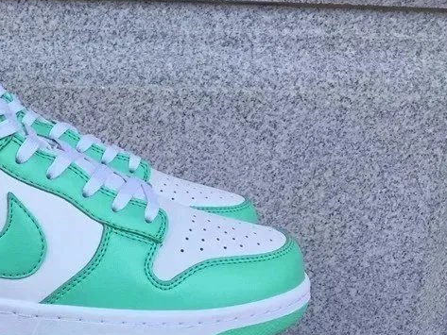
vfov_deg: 24.1
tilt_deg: -19.6
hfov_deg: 30.8
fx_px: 762
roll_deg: -1.7
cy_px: 308
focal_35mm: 59
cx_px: 25
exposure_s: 1/443
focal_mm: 3.3
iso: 25
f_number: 2.4
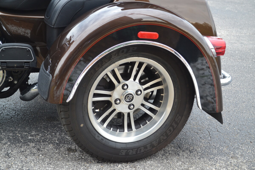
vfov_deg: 20.6
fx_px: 467
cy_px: 85
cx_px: 128
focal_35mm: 66
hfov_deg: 30.5
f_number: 5.3
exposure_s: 1/125
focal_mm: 44
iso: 400
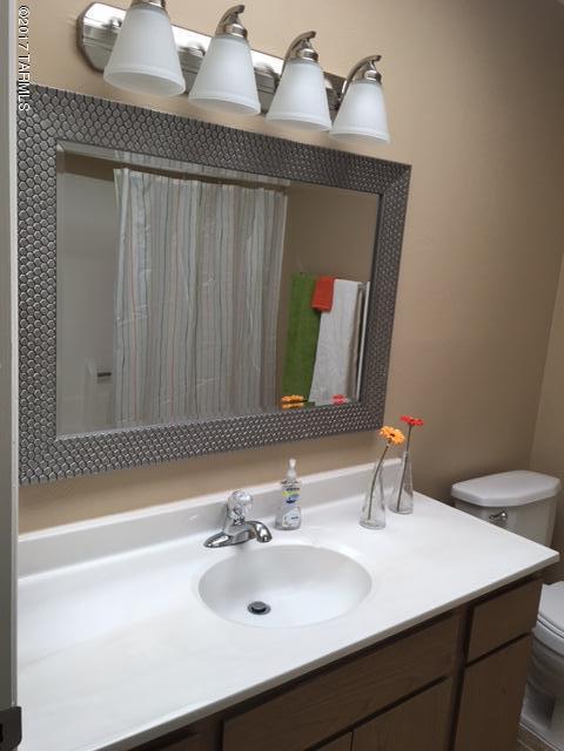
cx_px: 282
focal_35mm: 29
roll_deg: -3.4
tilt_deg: -11.3
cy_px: 376
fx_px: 630
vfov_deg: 61.7
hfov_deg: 48.2
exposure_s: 1/120
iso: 32
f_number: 2.2
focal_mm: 4.15
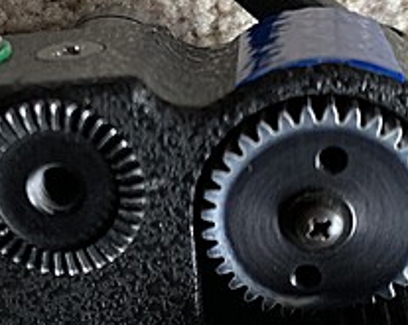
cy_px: 299
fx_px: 868
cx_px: 88
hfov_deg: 26.0
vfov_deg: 20.7
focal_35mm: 72
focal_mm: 4.25
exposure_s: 1/60
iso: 250
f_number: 1.8
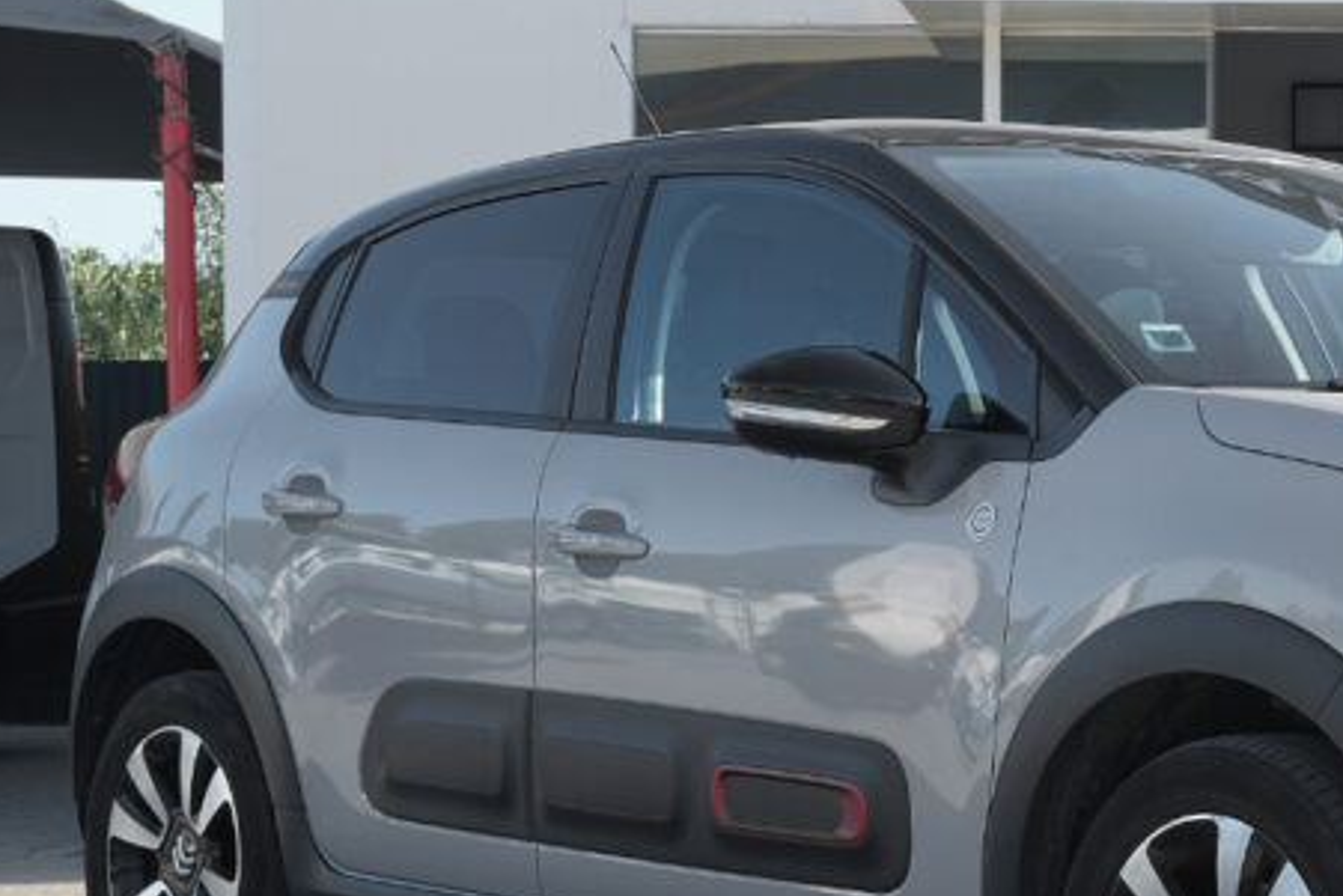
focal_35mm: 109
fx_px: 4067
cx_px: 1191
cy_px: 689
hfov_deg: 18.5
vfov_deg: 12.5
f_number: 8
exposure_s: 1/100
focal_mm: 32.3
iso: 160
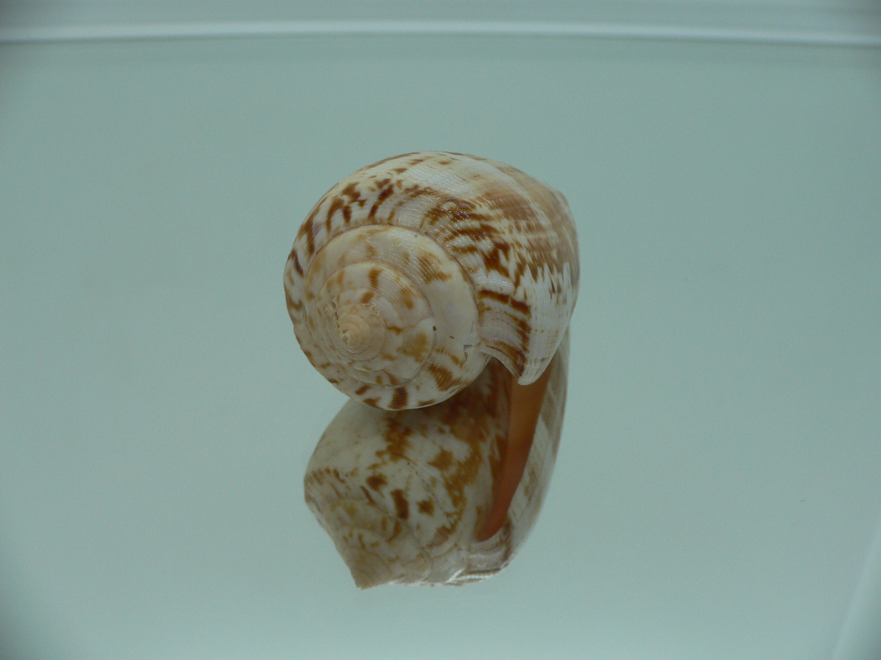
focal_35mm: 35
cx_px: 440
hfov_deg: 52.6
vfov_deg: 40.7
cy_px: 330
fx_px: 891
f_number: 2.8
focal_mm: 4.6
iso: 80
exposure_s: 1/60
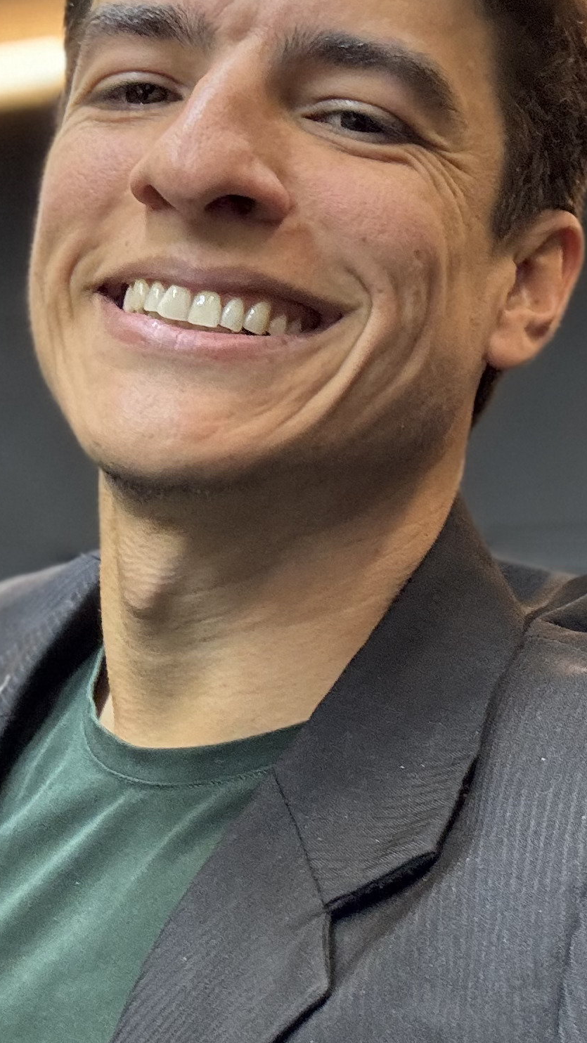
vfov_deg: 31.0
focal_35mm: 68
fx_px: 1881
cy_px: 491
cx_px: 322
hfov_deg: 17.7
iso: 160
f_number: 1.9
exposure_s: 1/60
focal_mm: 2.69
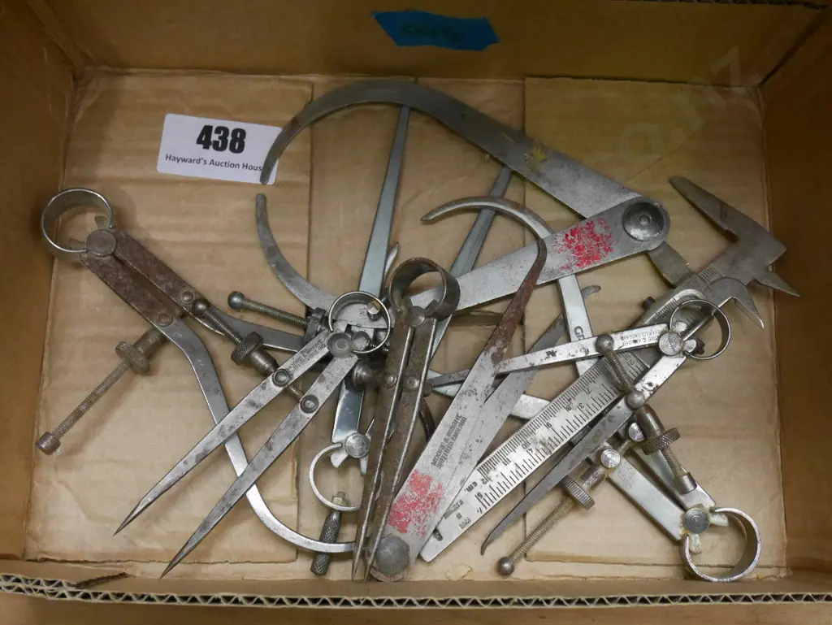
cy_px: 312
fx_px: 962
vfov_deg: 36.0
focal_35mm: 40
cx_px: 416
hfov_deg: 46.8
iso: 3200
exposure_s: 1/40
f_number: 4.6
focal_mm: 20
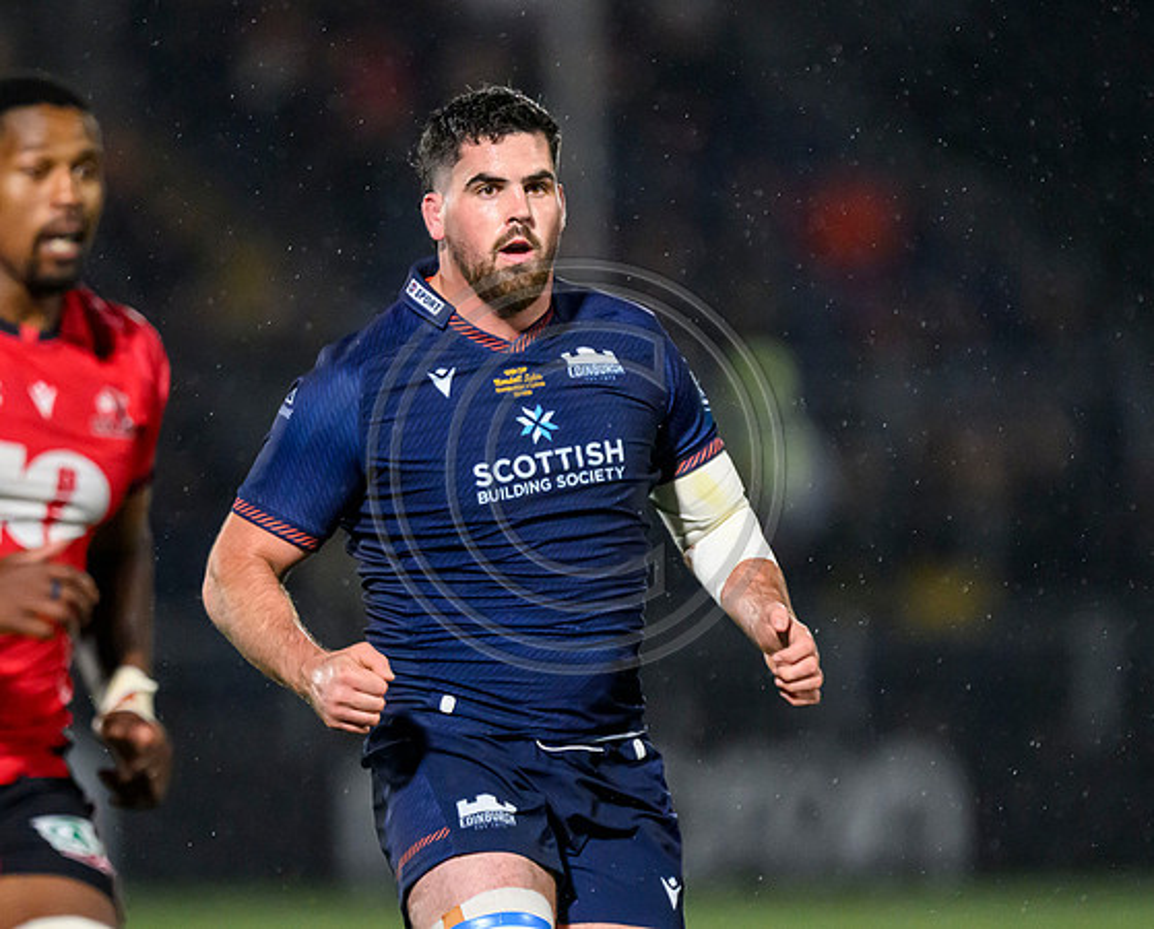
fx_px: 28165
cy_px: 538
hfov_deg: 2.3
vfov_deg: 1.9
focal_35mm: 823
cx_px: 457
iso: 8000
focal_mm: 560
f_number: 4
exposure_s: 1/1250
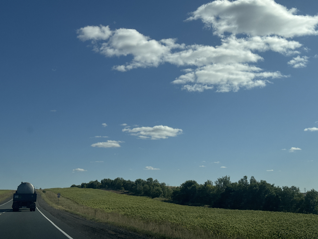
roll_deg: +2.1
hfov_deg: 39.7
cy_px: 120
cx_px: 159
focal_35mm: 48
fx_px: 441
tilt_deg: +11.5
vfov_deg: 30.3
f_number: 1.78
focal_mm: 6.76
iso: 64
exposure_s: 1/7937
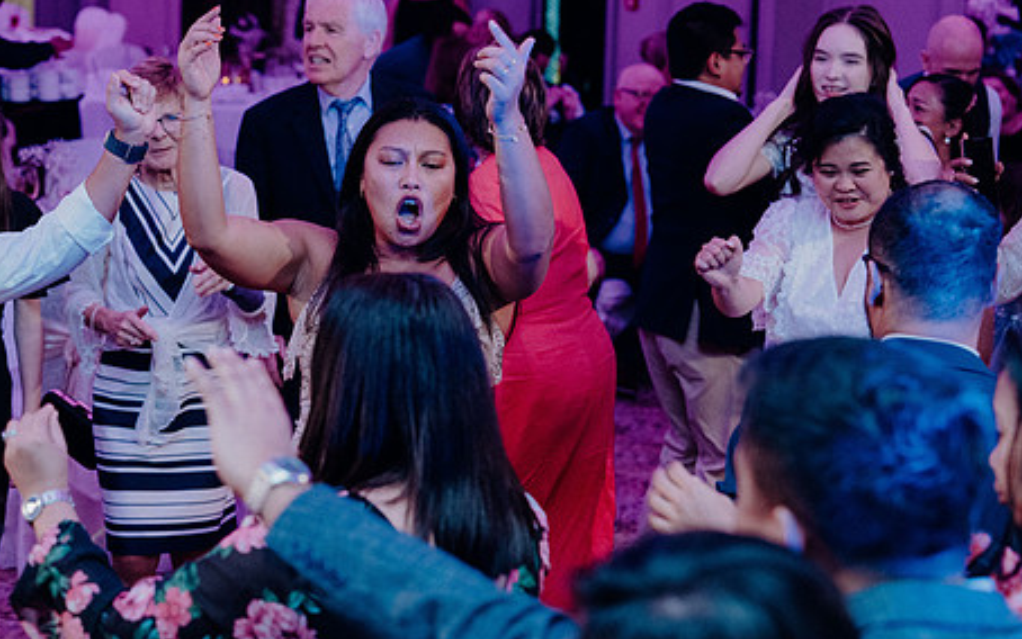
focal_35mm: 86
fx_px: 2396
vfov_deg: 15.2
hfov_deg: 24.0
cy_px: 267
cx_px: 387
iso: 3200
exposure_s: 1/160
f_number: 3.5
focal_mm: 66
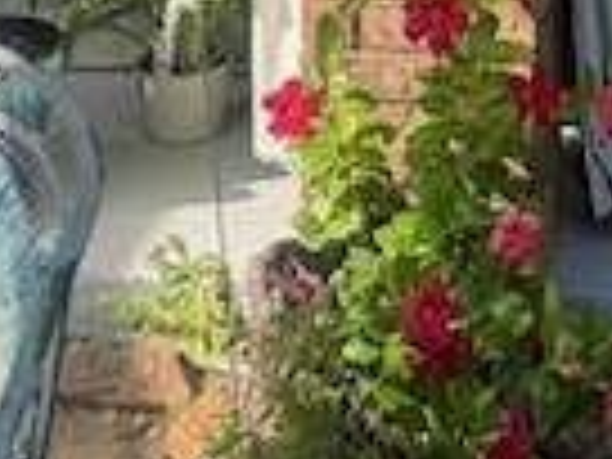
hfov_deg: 17.0
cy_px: -598
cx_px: 616
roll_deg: -0.1
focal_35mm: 113
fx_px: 1998
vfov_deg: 11.2
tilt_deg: -2.1
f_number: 1.78
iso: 80
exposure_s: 1/539
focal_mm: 6.76
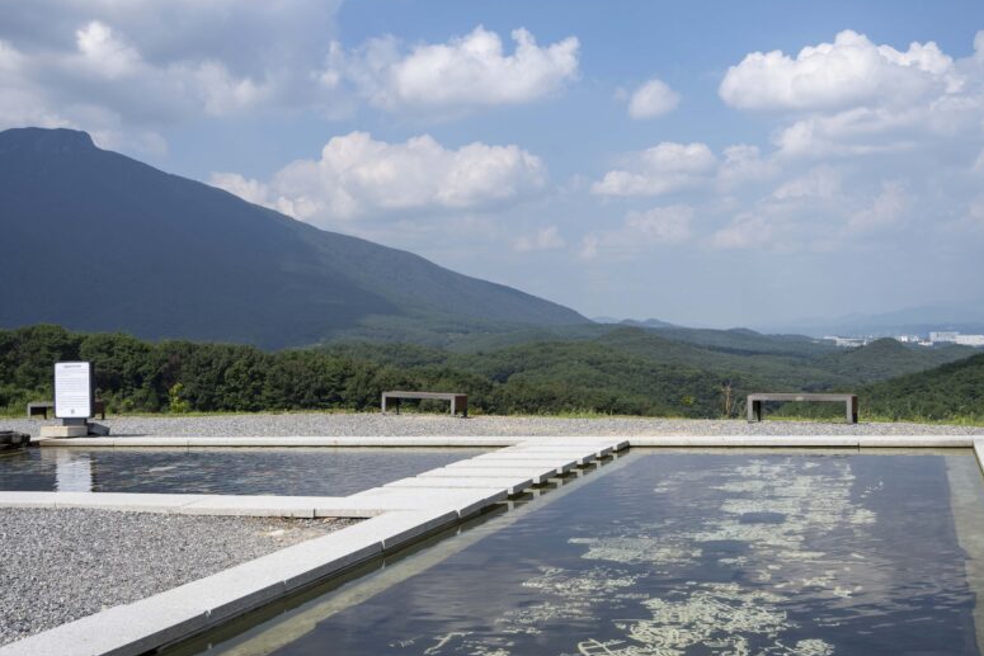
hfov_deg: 51.9
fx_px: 1011
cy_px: 300
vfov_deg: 35.9
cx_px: 508
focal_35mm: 37
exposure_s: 1/320
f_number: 10
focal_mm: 28
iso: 100
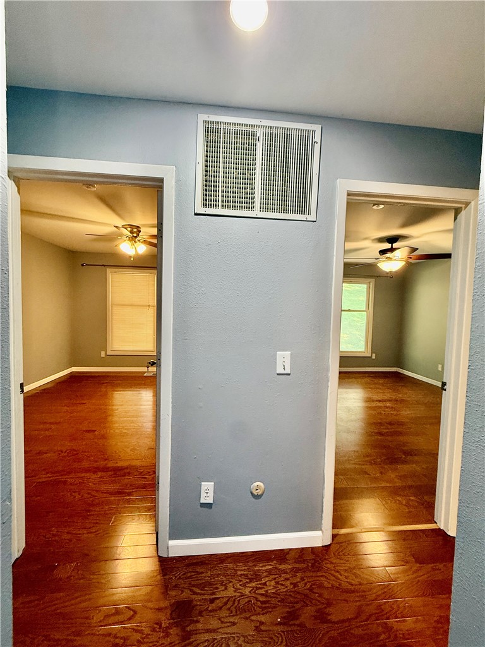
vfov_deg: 102.1
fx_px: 262
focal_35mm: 14
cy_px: 324
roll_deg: -2.4
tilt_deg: -1.9
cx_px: 242
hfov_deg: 85.7
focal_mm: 2.22
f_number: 2.2
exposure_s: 1/60
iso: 200
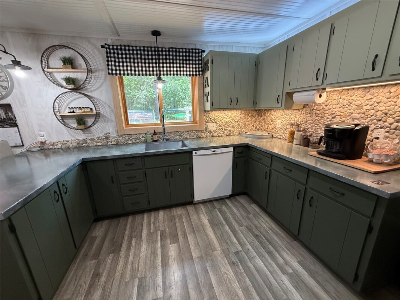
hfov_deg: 102.1
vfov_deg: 85.7
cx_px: 200
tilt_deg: -14.8
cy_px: 150
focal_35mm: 14
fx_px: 162
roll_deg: +1.0
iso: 320
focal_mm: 2.22
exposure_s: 1/120
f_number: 2.2
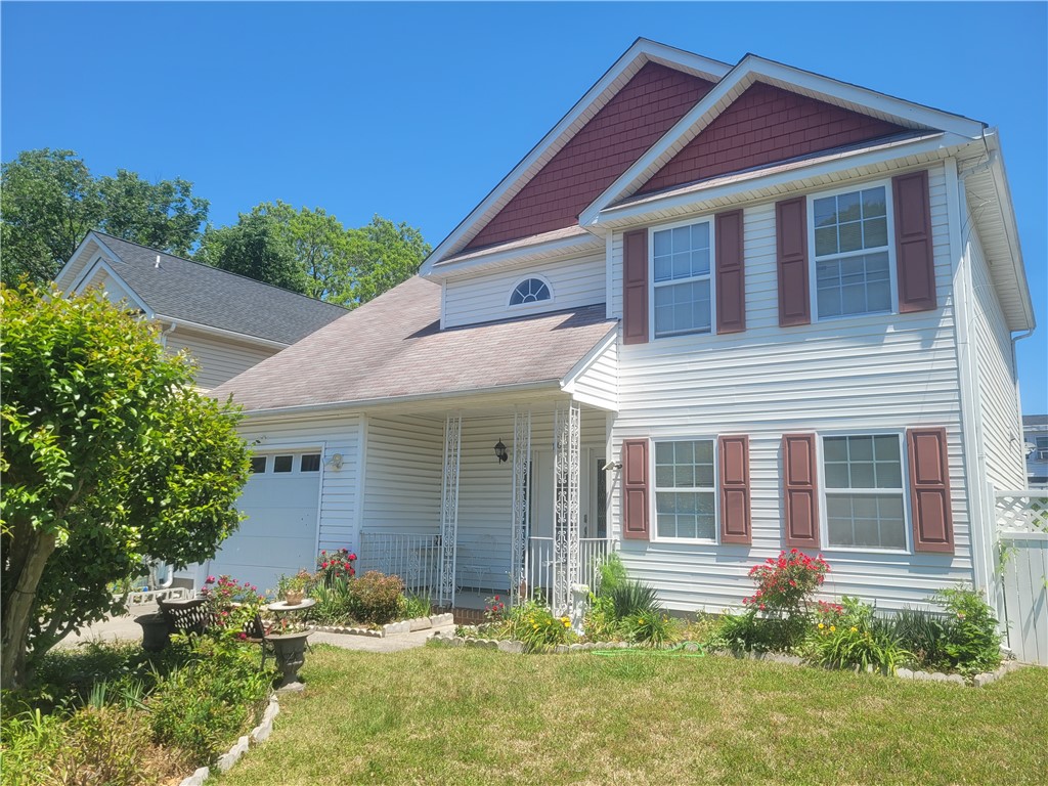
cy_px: 393
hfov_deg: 67.3
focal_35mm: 26
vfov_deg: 53.1
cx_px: 524
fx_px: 787
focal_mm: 5.4
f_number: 1.8
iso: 40
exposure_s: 1/1844
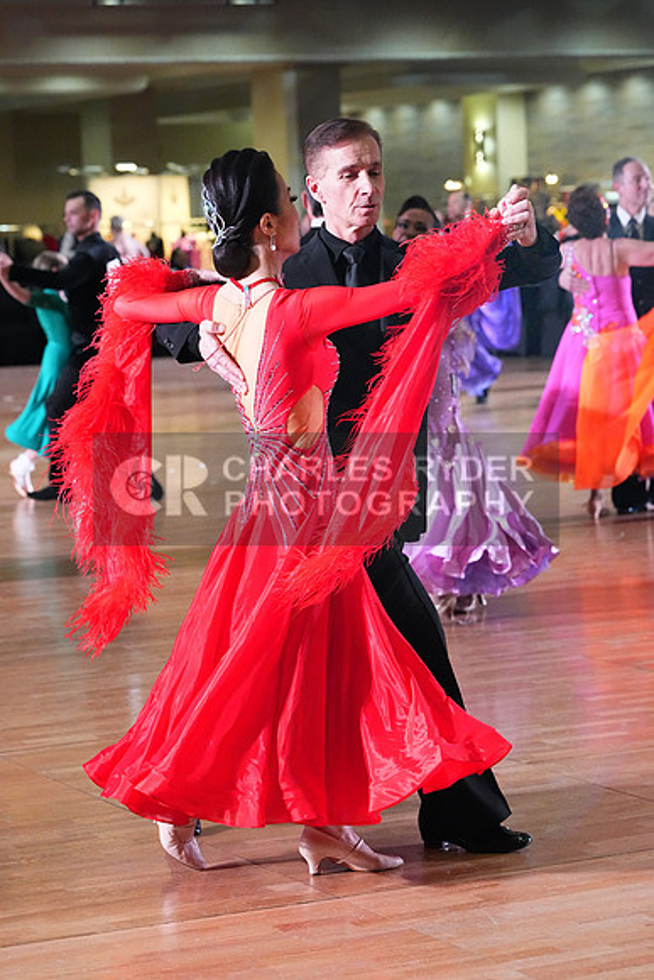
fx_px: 2778
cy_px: 490
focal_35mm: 102
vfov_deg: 20.0
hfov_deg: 13.4
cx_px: 327
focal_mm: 102
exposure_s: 1/400
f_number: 5.6
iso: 10000
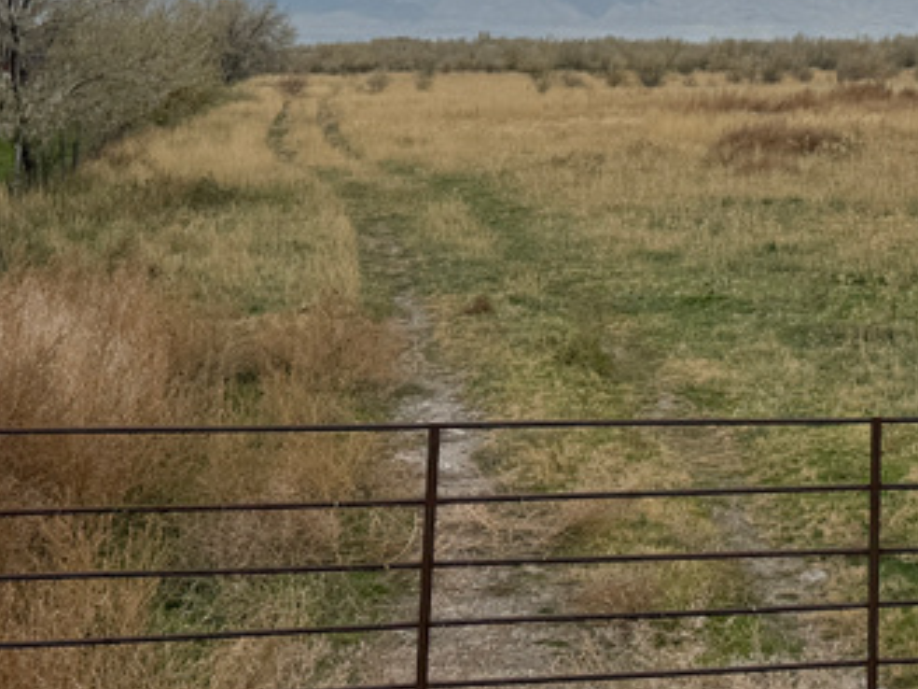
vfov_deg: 19.0
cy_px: -42
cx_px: 814
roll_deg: +0.8
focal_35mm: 75
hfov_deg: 25.2
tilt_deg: +1.5
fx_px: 1989
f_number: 1.78
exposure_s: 1/4975
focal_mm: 6.76
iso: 80
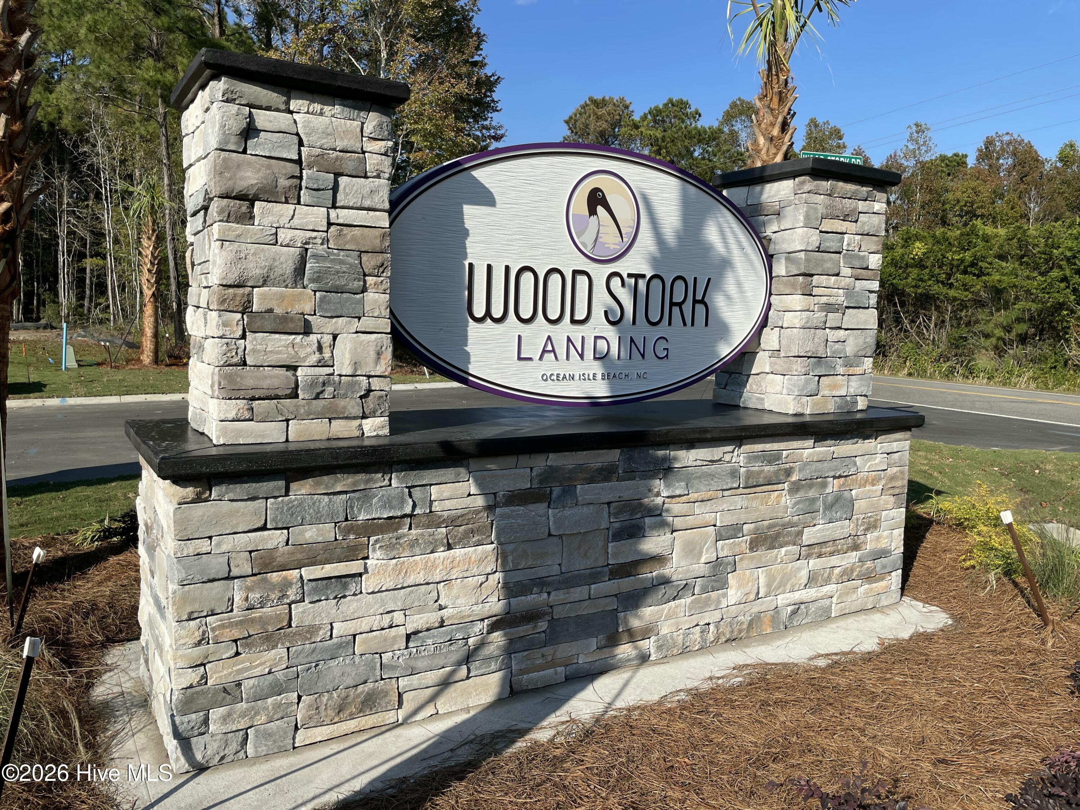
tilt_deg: -6.5
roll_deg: -1.9
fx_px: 811
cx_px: 540
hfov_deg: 67.3
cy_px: 405
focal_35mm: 26
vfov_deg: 53.1
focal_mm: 4.2
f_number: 1.6
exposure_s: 1/4132
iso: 32
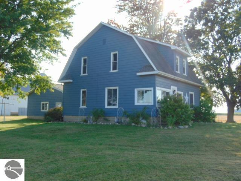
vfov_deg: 40.7
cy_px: 90
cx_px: 120
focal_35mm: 35
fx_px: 244
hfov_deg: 52.6
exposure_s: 1/320
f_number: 3.2
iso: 80
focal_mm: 6.3
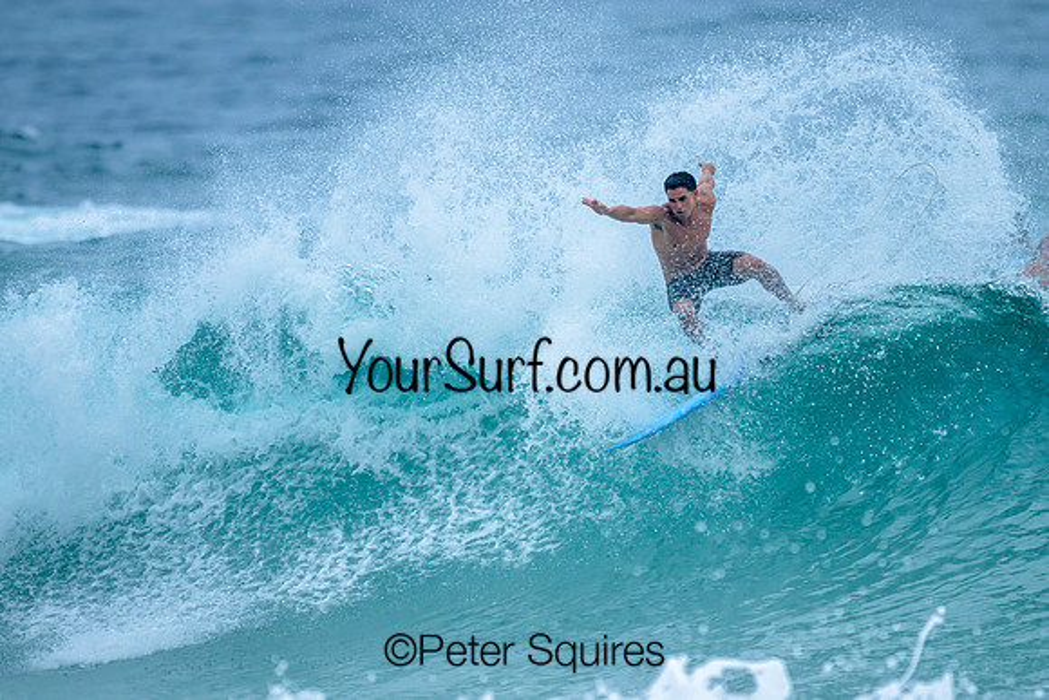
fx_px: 32059
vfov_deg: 1.3
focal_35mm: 1100
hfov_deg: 1.9
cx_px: 684
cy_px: 402
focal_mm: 800
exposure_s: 1/2000
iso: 450
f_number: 6.3
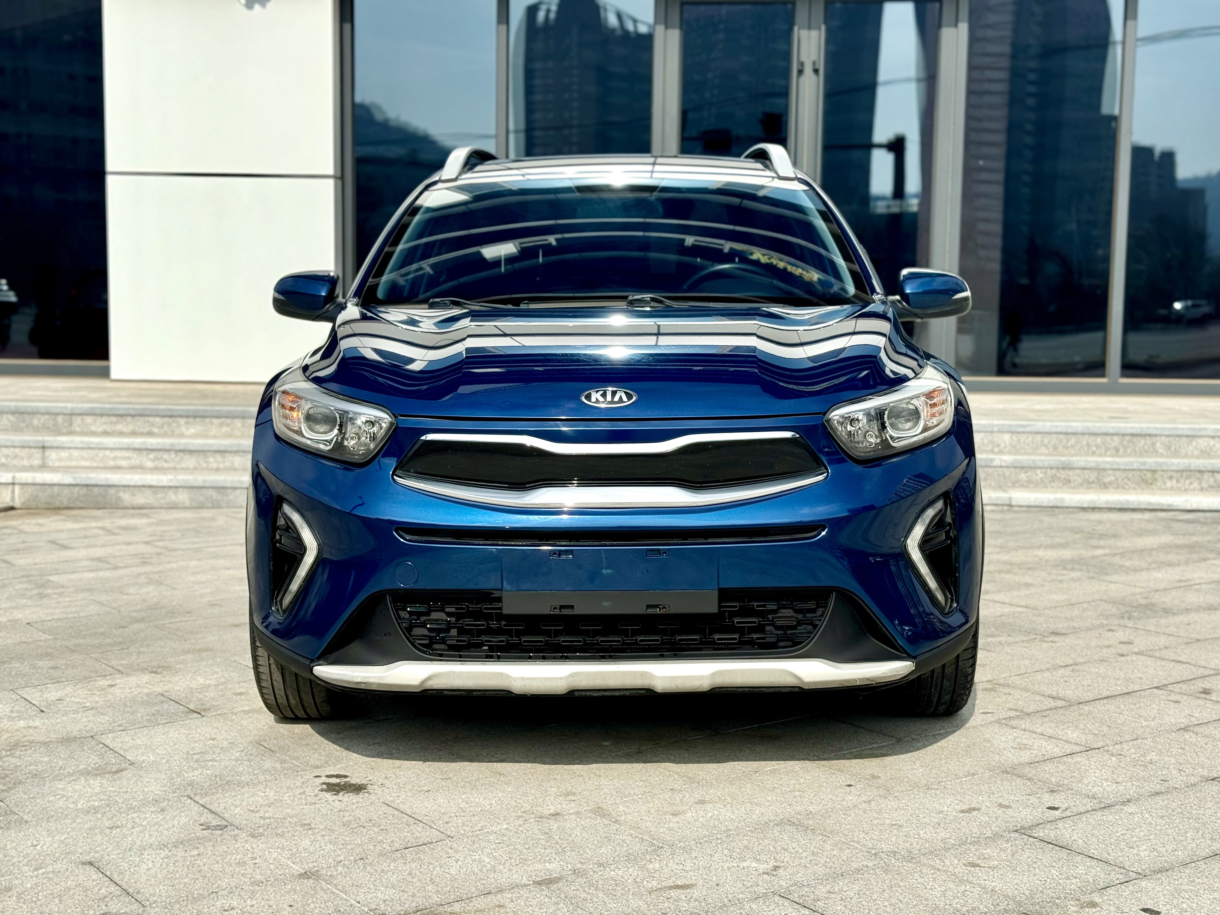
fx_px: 1692
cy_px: 458
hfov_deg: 39.7
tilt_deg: -5.0
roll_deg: -0.7
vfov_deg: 30.3
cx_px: 610
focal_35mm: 48
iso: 64
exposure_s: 1/4975
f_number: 1.78
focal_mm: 6.76
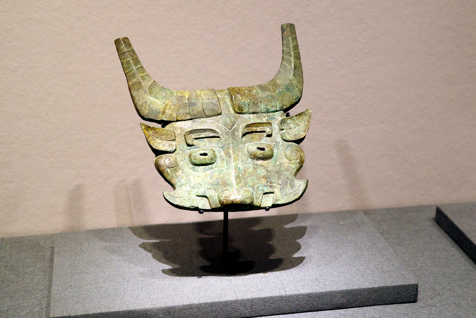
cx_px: 238
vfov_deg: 33.4
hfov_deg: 48.5
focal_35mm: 40
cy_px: 159
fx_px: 529
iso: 640
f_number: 2.8
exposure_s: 1/40
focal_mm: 26
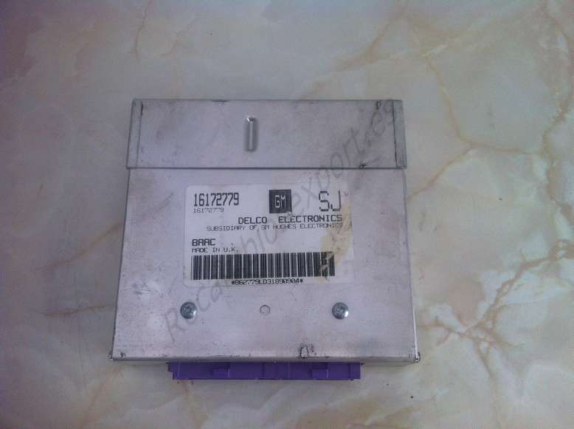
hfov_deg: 52.7
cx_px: 287
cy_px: 214
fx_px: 579
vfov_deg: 40.6
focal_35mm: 35
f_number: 2.8
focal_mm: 3.85
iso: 100
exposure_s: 1/100
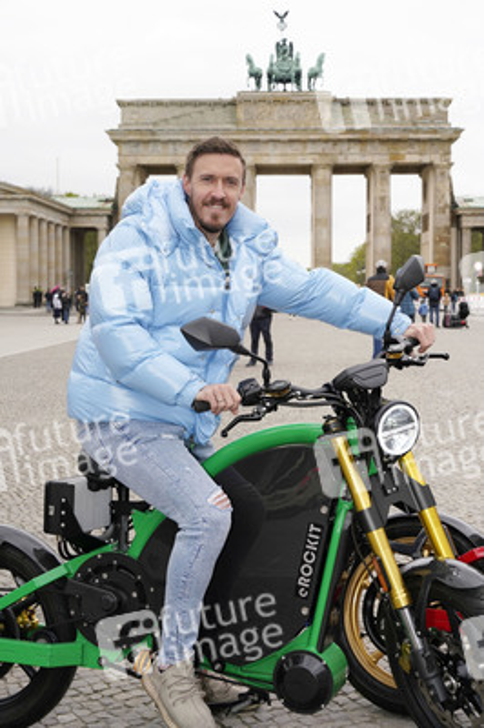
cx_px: 242
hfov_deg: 29.2
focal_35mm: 46
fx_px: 929
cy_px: 364
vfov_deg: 42.8
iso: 500
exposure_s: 1/250
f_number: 8
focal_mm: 46
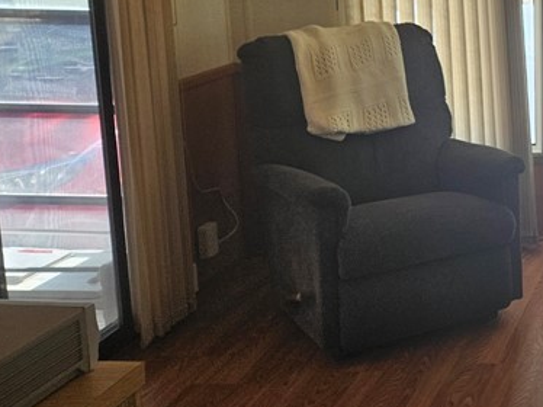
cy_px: 80
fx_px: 988
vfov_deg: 22.9
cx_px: 710
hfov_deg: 26.1
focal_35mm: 63
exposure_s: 1/120
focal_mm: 5.4
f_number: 1.8
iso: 50
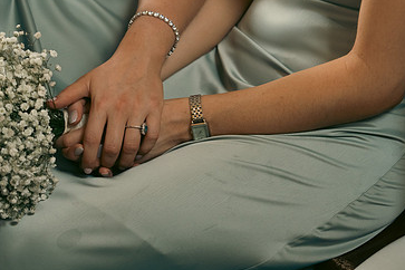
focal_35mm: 112
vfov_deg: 12.2
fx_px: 1260
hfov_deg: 18.2
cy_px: 141
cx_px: 144
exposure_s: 1/200
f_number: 3.5
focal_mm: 70
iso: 2500
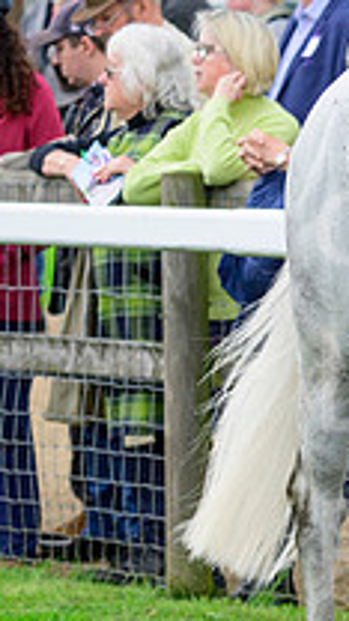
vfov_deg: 4.5
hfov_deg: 2.5
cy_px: 411
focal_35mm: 481
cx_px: 707
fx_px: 7913
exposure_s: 1/1600
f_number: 5.6
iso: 800
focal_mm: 165
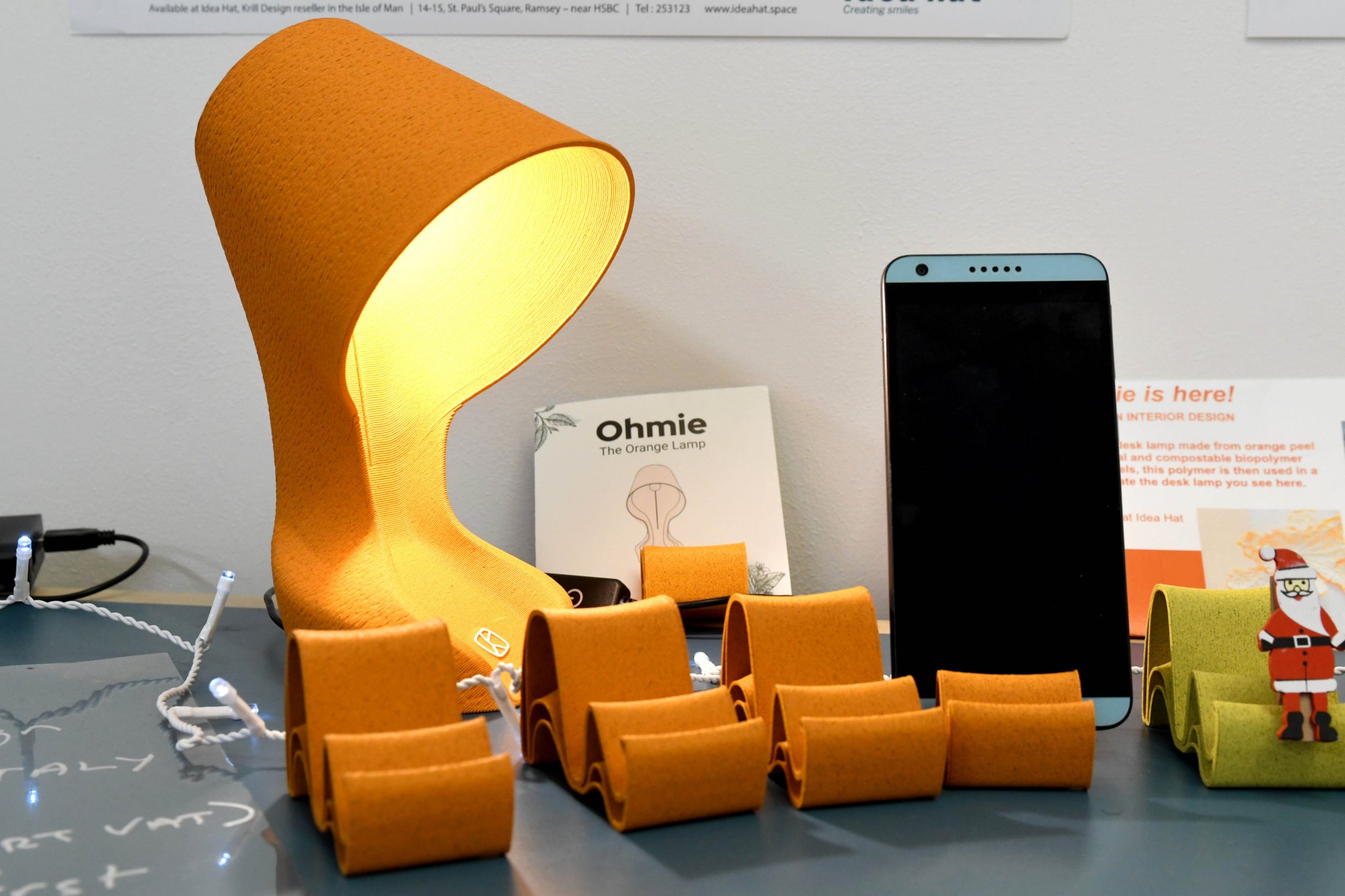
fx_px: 1625
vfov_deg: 30.8
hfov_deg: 45.0
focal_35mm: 44
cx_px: 672
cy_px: 448
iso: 1600
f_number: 5.6
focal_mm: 29
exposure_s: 1/100
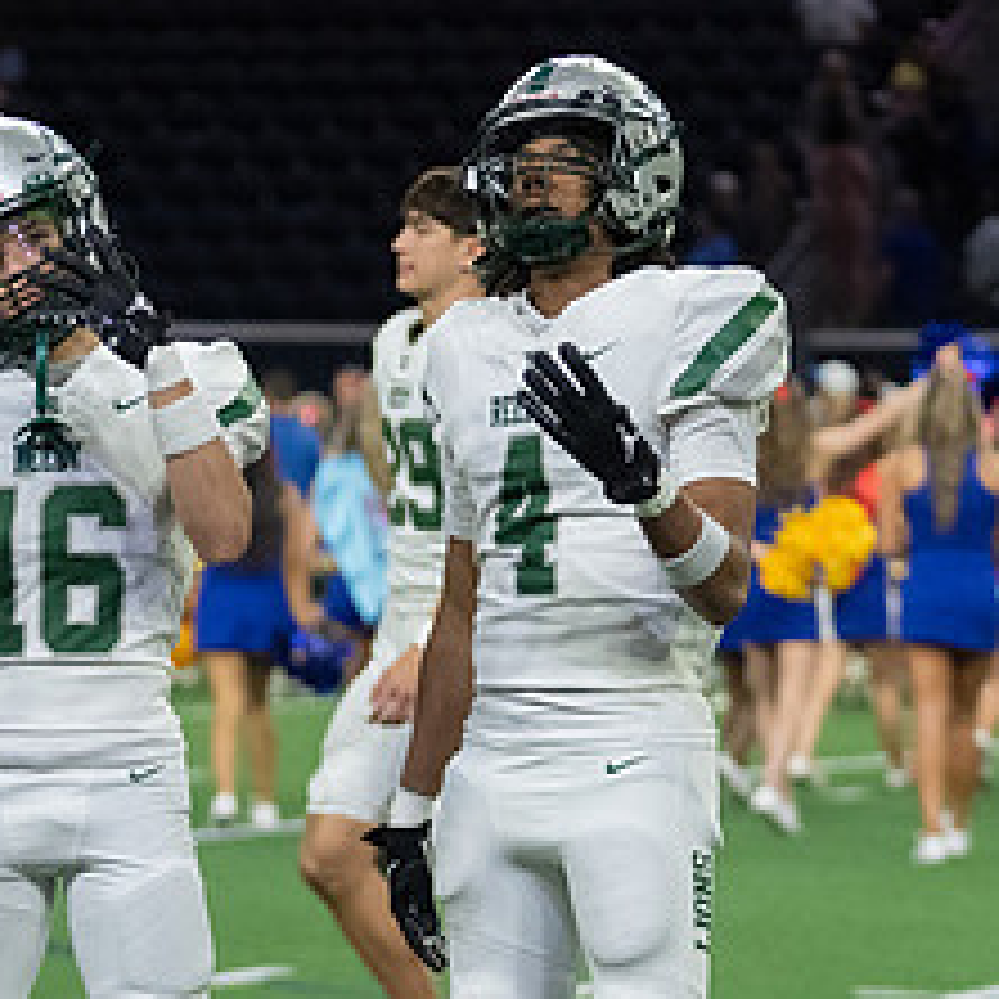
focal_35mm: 264
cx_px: 3
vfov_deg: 6.6
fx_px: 8620
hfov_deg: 6.6
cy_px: 680
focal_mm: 90
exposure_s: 1/1250
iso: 4000
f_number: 2.8
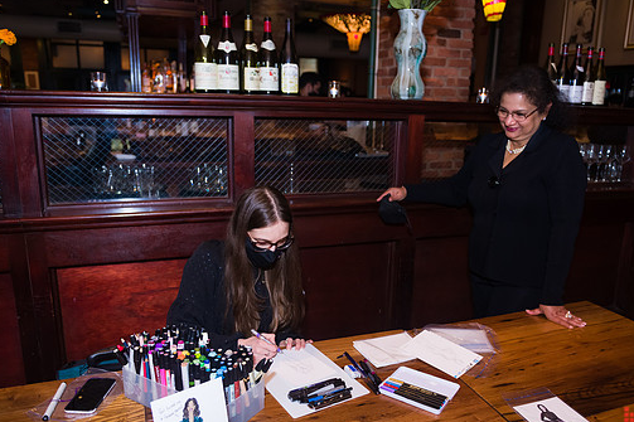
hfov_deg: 61.8
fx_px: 528
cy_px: 229
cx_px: 348
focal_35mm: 30
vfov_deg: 43.5
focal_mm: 26
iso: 1000
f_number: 3.2
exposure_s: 1/125
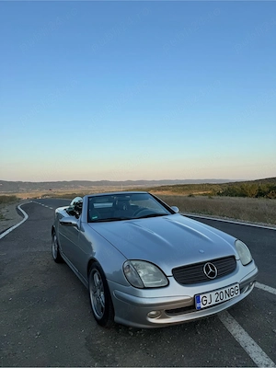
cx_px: 138
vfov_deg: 71.6
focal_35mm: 24
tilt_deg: -0.4
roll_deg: +0.6
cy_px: 184
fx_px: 255
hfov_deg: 56.8
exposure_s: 1/2604
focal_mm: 6.76
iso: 80
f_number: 1.78
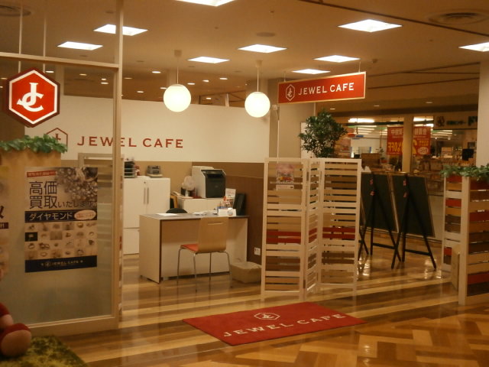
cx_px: 244
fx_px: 664
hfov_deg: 40.4
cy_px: 184
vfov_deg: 30.9
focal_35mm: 47
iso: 500
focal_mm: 8.3
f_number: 3.4
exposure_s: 1/250
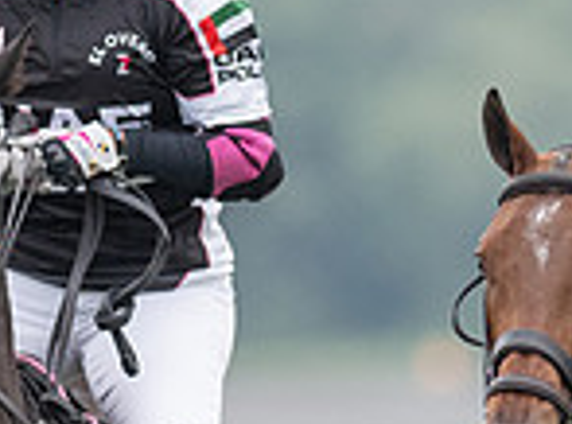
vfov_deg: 0.7
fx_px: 34444
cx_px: 901
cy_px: 555
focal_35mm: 2093
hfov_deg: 1.0
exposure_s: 1/4000
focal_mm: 300
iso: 640
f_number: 2.8
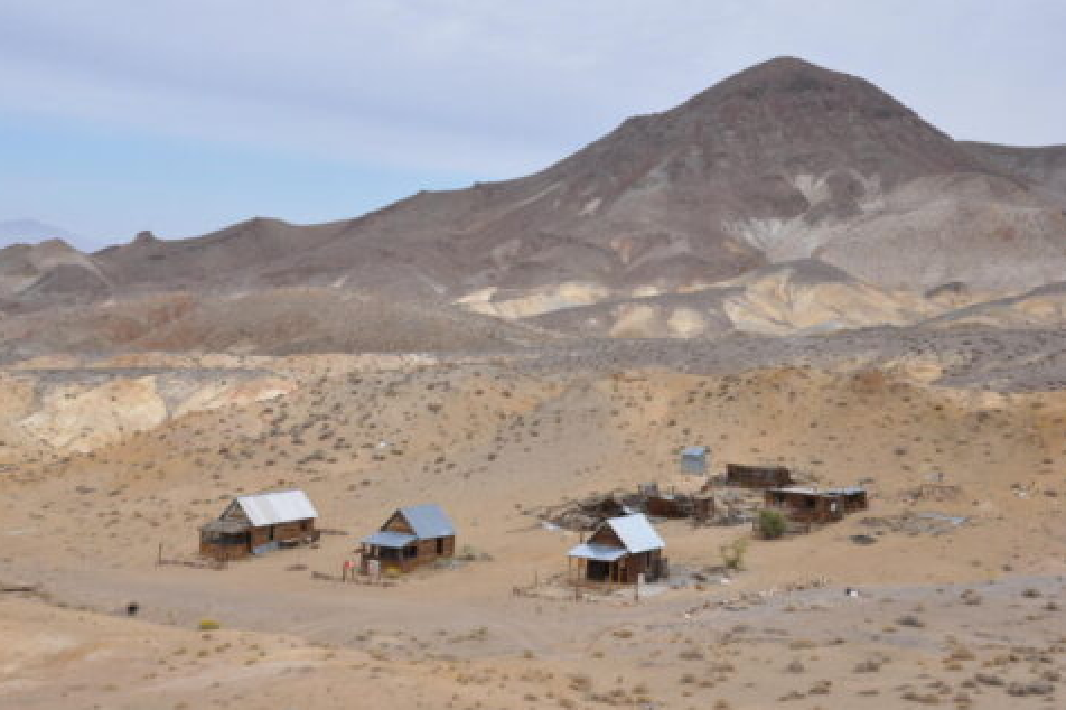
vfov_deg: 23.4
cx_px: 530
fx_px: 1717
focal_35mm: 58
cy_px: 358
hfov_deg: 34.5
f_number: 13
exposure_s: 1/160
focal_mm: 38
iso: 200
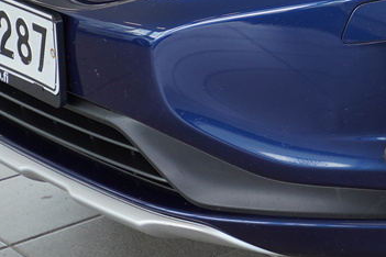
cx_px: 609
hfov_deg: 15.5
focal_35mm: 120
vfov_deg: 10.9
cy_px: -158
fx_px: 1287
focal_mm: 26
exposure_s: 1/60
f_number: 4
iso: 125
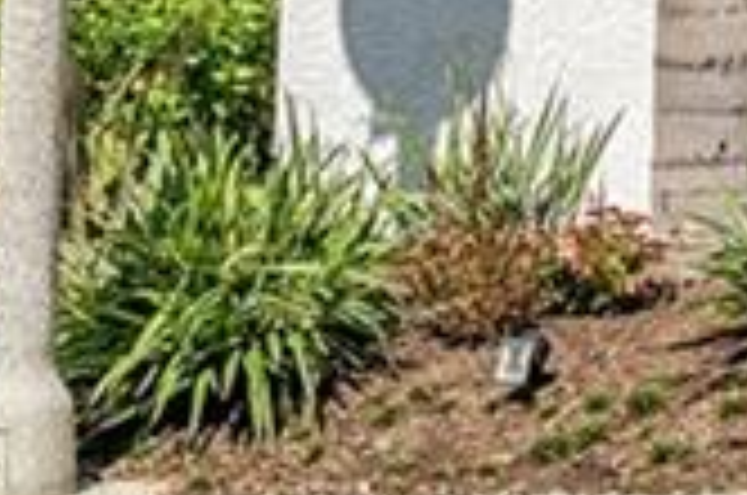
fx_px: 3583
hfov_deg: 9.9
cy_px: -706
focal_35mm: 173
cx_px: 2020
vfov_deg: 7.4
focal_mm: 28
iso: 100
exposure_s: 1/1600
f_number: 4.5
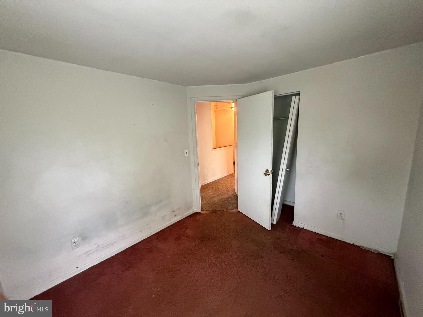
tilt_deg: -8.2
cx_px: 212
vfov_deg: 85.7
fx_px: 171
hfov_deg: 102.1
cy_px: 158
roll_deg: +3.0
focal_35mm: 14
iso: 800
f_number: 2.2
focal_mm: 2.22
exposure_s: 1/60
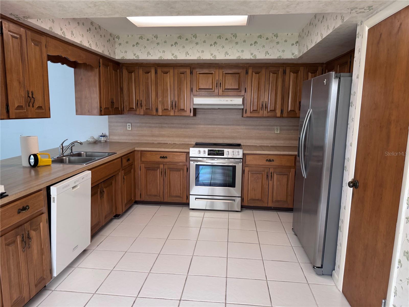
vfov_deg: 56.8
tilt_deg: -8.9
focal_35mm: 24
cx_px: 204
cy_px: 154
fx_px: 284
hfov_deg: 71.6
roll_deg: -1.2
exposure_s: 1/60
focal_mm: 6.76
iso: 160
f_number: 1.78
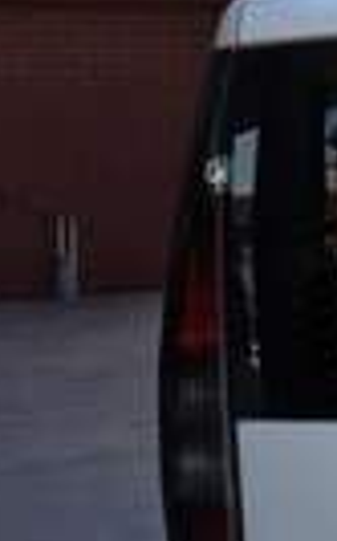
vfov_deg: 18.0
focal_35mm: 115
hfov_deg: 10.3
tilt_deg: -12.1
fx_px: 1692
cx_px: 723
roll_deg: -0.3
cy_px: 411
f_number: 2.2
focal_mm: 4.15
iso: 25
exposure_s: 1/447
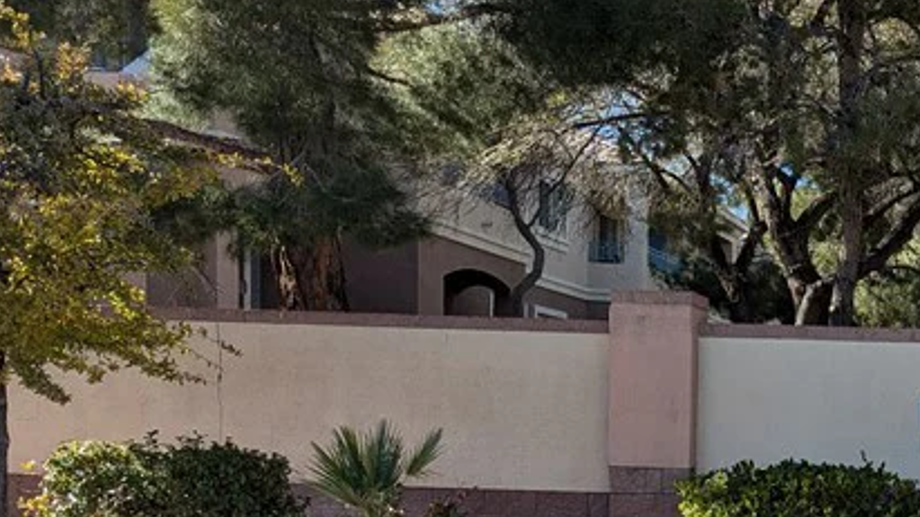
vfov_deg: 18.0
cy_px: 530
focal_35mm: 65
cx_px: 939
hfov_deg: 30.0
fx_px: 1585
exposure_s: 1/960
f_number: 1.85
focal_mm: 6.81
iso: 38
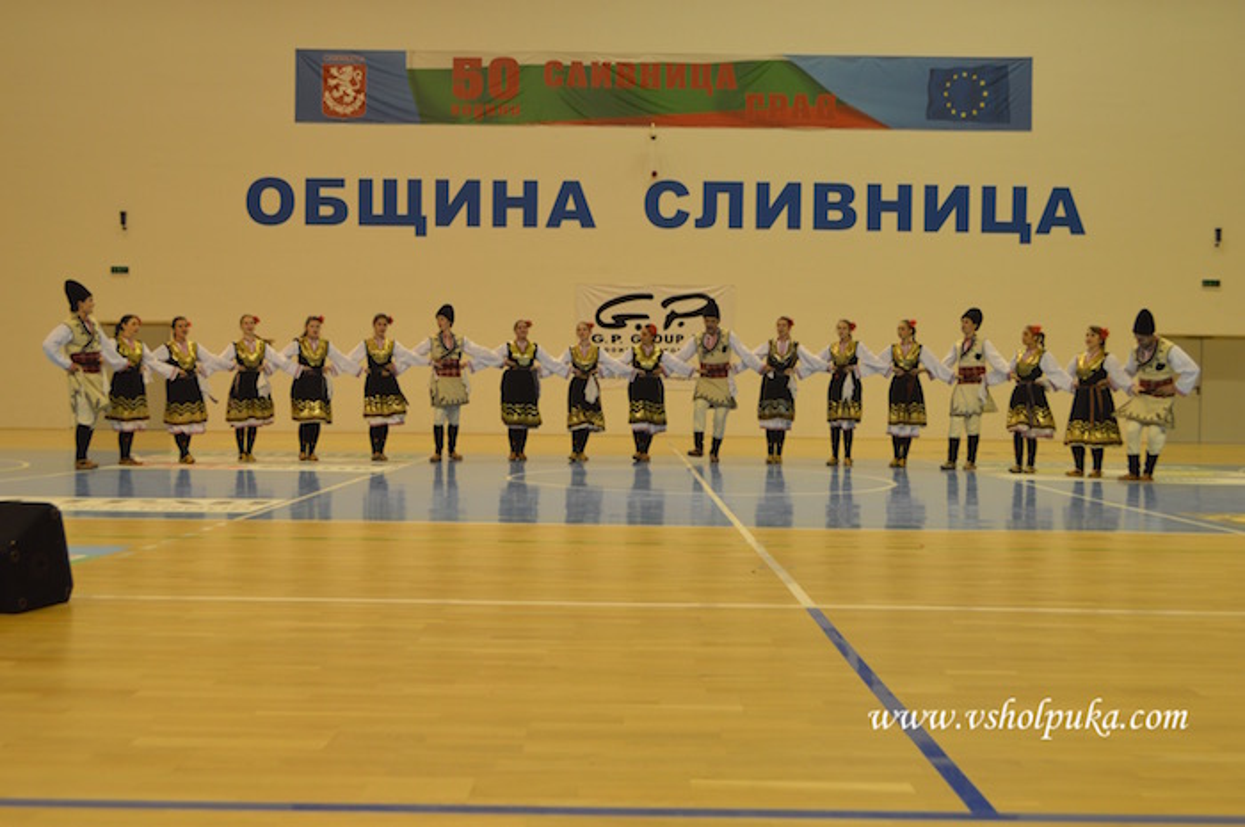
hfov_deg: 53.2
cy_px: 414
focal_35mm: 36
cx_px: 622
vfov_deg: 36.8
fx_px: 1244
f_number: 5
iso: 400
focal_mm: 24
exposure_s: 1/100
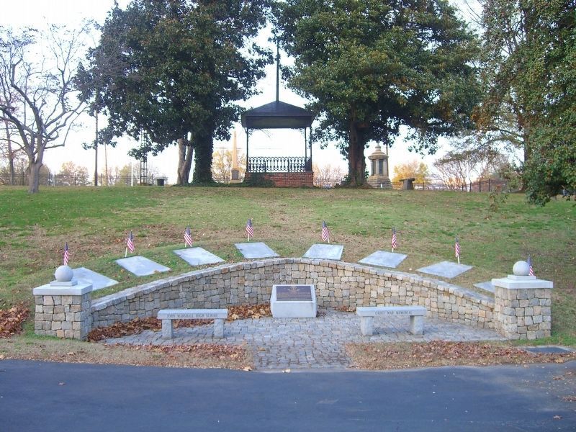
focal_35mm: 38
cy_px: 216
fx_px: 632
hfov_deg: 49.0
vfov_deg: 37.7
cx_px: 288
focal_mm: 7.9
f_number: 2.8
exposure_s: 1/30
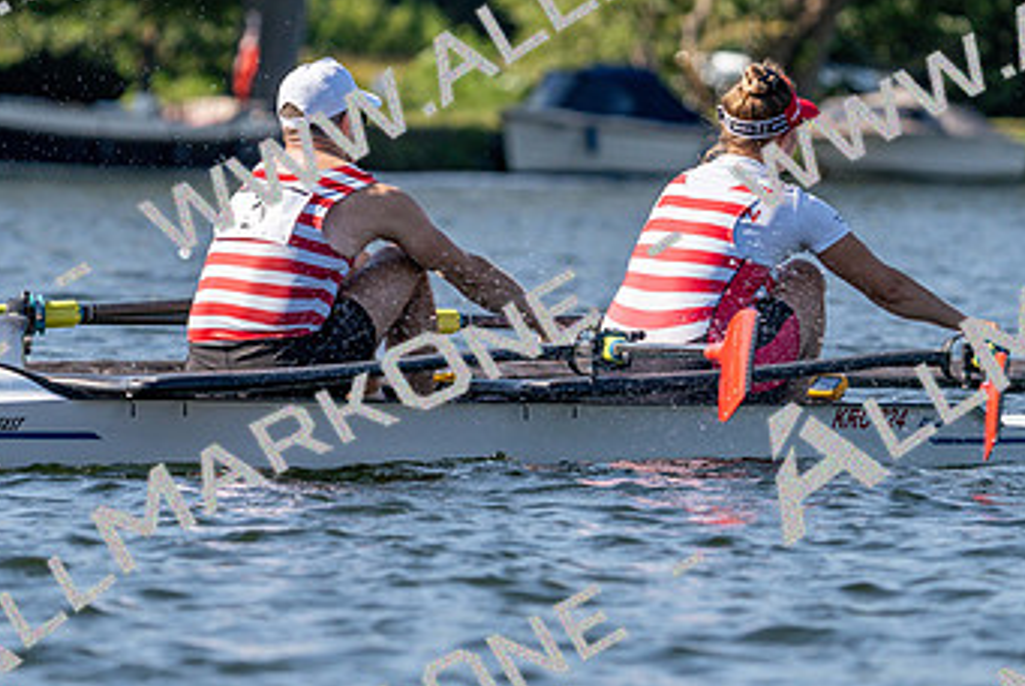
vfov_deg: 2.7
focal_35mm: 510
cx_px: 511
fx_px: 14533
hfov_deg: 4.0
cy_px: 260
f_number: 5.6
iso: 320
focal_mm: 300
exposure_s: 1/1600
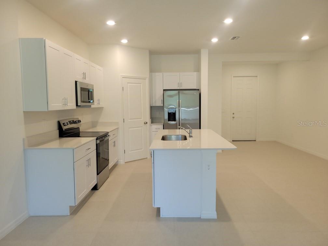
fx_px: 246
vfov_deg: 53.1
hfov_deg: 67.3
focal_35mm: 26
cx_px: 164
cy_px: 123
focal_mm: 5.4
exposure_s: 1/60
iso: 80
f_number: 1.8
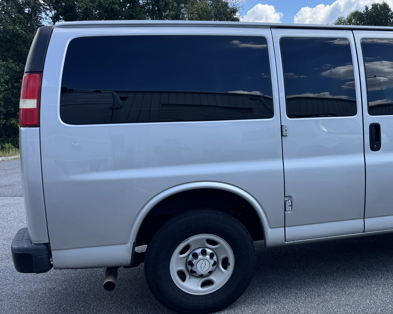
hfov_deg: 42.6
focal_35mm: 41
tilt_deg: -6.9
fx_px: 477
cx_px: 320
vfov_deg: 36.5
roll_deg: -0.2
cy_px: 166
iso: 80
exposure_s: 1/1869
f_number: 1.78
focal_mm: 6.76
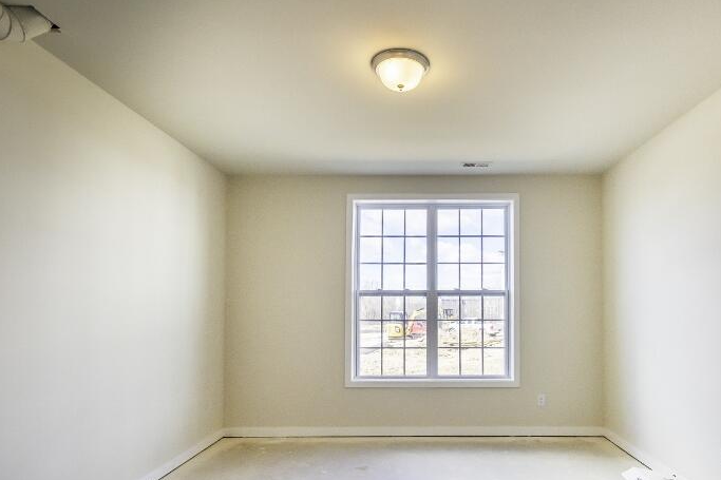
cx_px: 433
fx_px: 420
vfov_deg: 56.8
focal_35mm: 21
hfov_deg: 80.3
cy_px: 355
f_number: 5.6
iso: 640
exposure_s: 1/800
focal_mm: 14
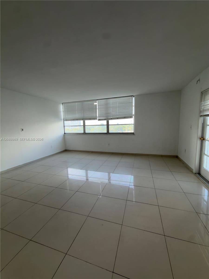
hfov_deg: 85.7
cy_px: 140
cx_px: 104
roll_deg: +1.1
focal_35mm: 14
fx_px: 113
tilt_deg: -8.4
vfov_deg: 102.1
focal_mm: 2.22
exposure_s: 1/120
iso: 50
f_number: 2.2
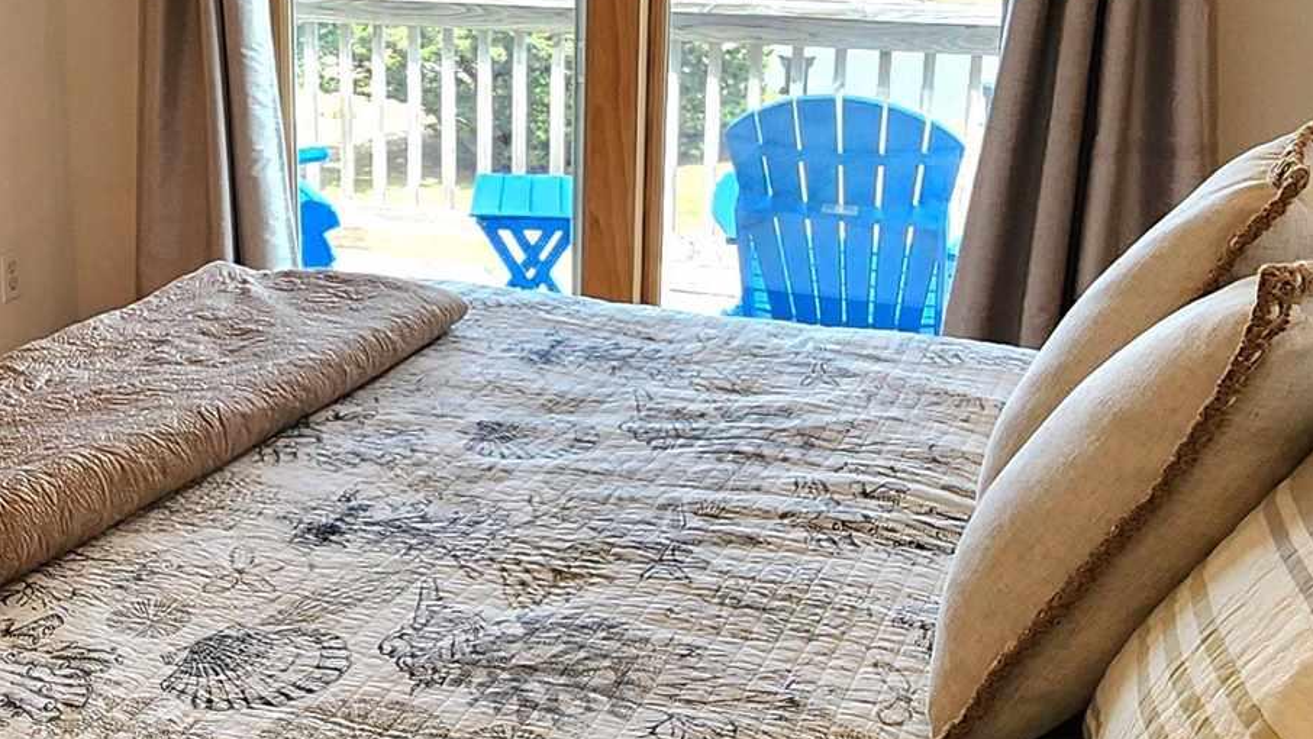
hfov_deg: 41.6
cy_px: 258
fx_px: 1671
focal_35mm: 48
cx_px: 322
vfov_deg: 24.8
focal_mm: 2.2
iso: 50
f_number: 2.2
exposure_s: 1/120
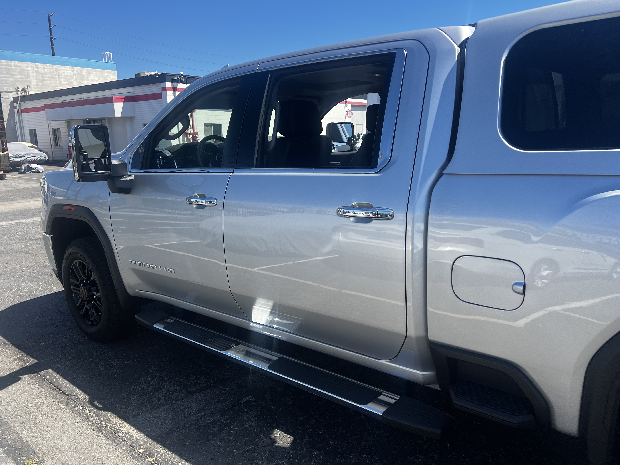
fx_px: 466
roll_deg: +0.0
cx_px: 310
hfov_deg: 67.3
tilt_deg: -18.0
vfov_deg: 53.1
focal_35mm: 26
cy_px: 232
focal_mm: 5.7
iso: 50
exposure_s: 1/2008
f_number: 1.5
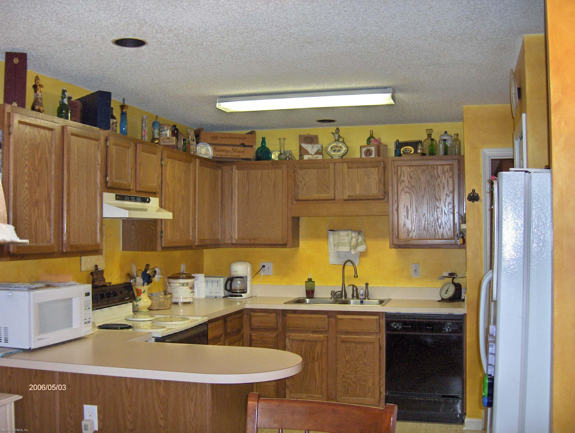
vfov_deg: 36.9
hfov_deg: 47.8
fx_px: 649
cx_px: 288
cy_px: 216
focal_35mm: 39
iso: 100
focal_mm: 8
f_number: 2.8
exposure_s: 1/60
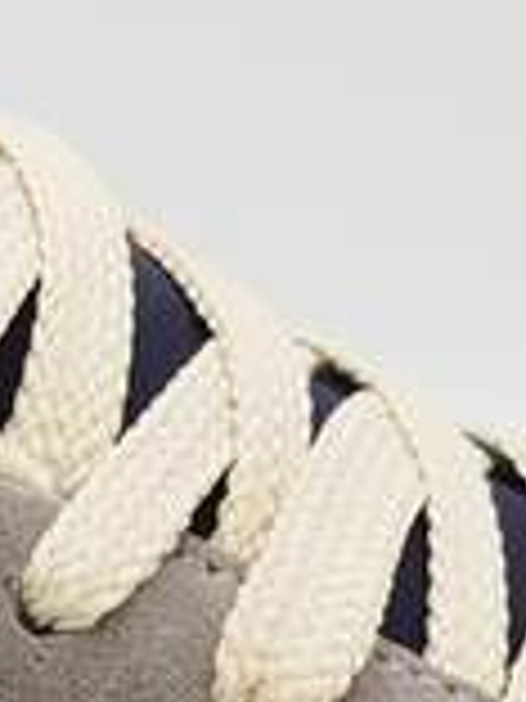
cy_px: 1161
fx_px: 4518
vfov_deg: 8.6
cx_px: -108
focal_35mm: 223
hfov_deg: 6.6
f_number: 1.7
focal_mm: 5.31
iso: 50
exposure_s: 1/294
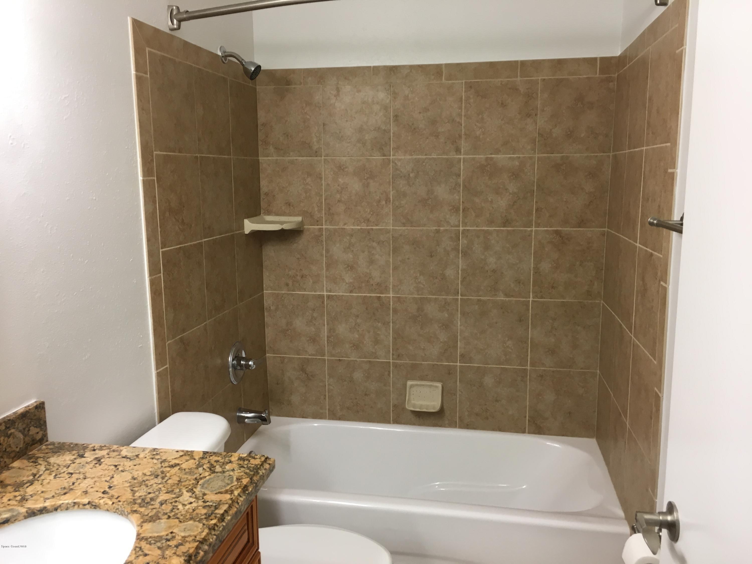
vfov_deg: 48.2
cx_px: 376
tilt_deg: -8.6
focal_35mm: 29
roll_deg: +0.1
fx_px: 630
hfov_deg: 61.7
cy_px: 282
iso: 64
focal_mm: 4.15
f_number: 2.2
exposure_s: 1/30
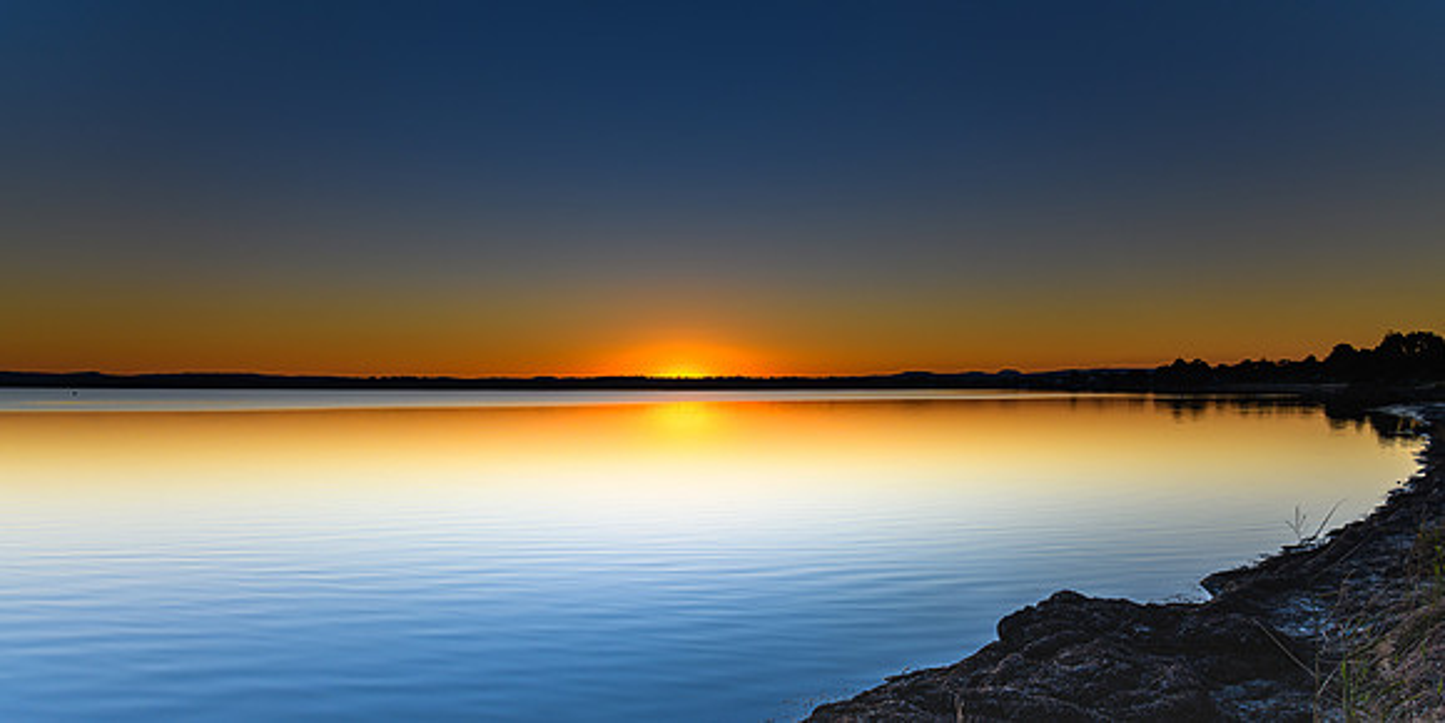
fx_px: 1015
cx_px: 719
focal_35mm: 27
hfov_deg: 70.9
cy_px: 499
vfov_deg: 38.6
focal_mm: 24
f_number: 8
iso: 64
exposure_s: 1/20
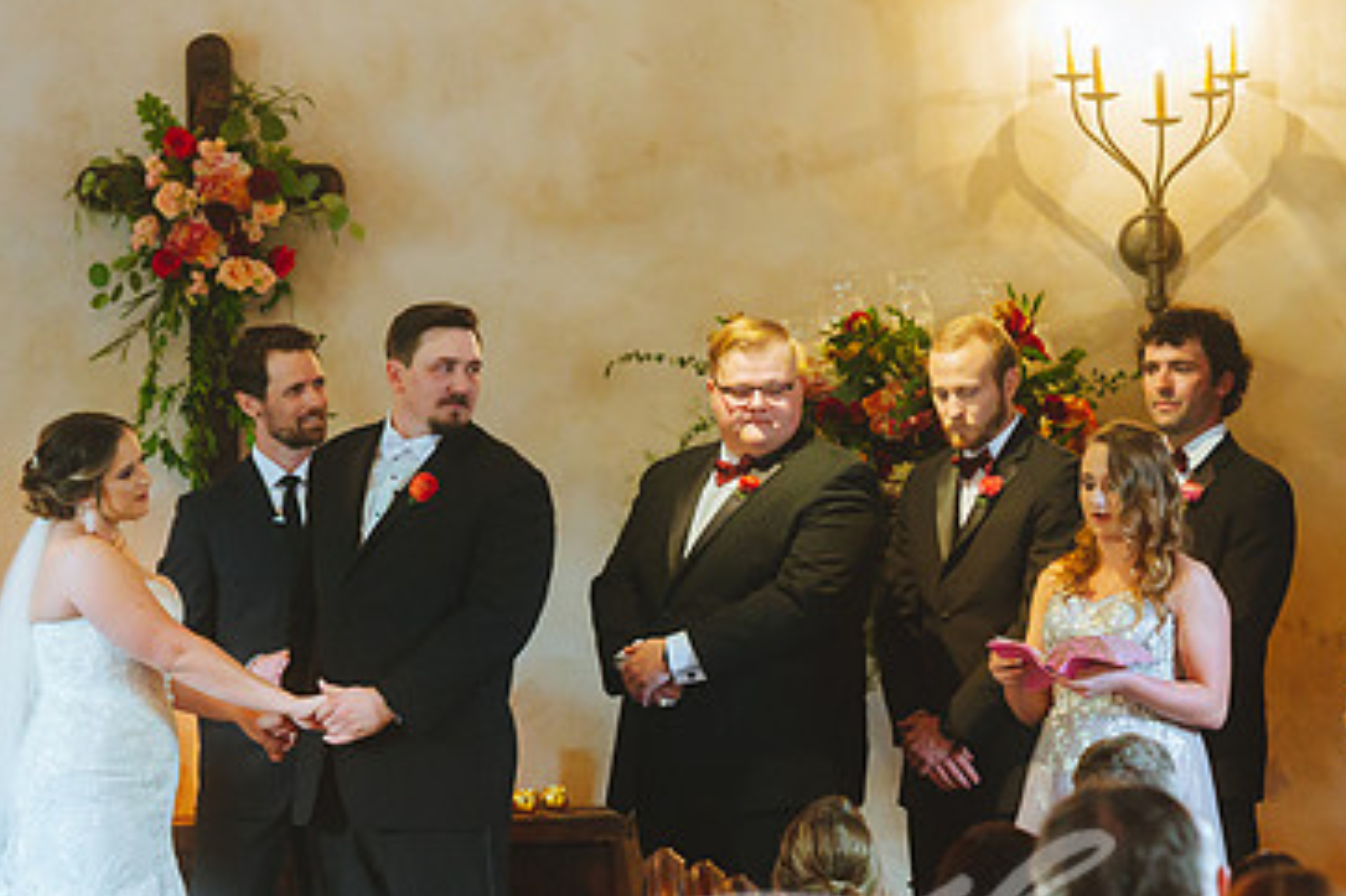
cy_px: 621
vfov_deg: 6.4
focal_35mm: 216
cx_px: 900
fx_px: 8072
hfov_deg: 9.5
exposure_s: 1/160
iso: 4000
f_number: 2.8
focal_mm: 135
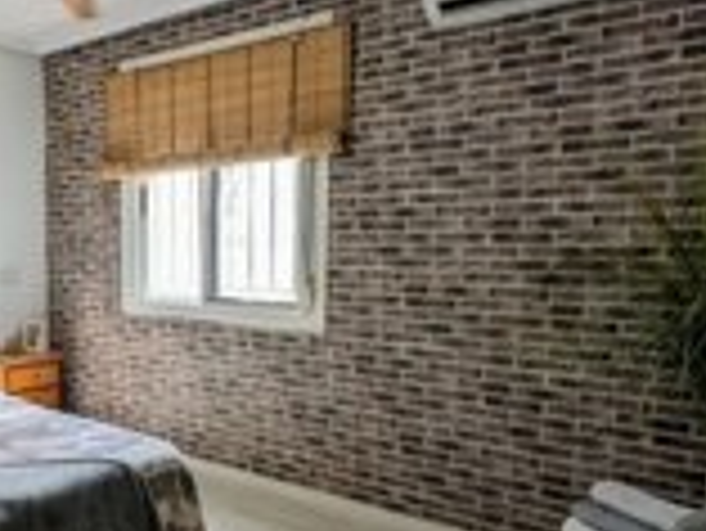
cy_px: 302
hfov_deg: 53.4
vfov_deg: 44.1
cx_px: 151
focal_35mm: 32
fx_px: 653
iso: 63
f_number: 2.2
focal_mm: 1.83
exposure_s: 1/100
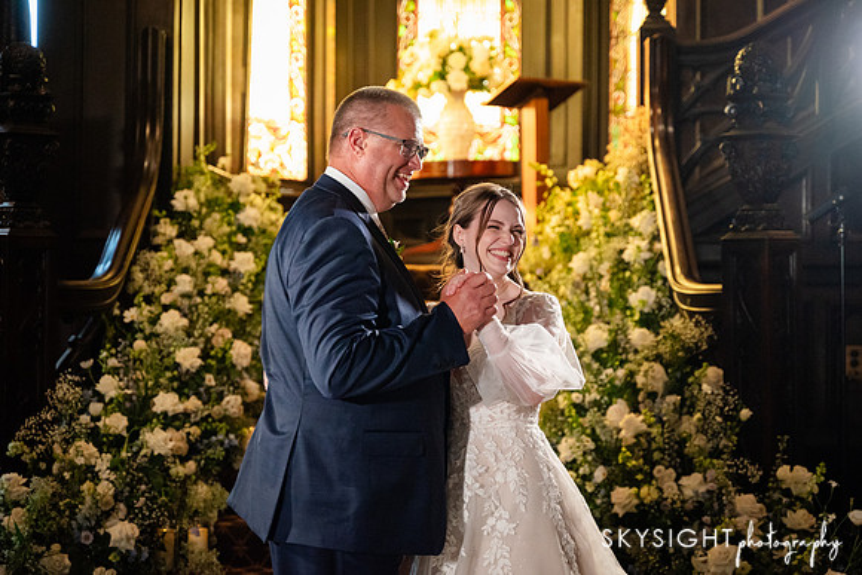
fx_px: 1674
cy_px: 288
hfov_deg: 28.9
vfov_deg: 19.5
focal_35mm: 70
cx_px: 431
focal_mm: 69
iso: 4000
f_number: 2.8
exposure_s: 1/320
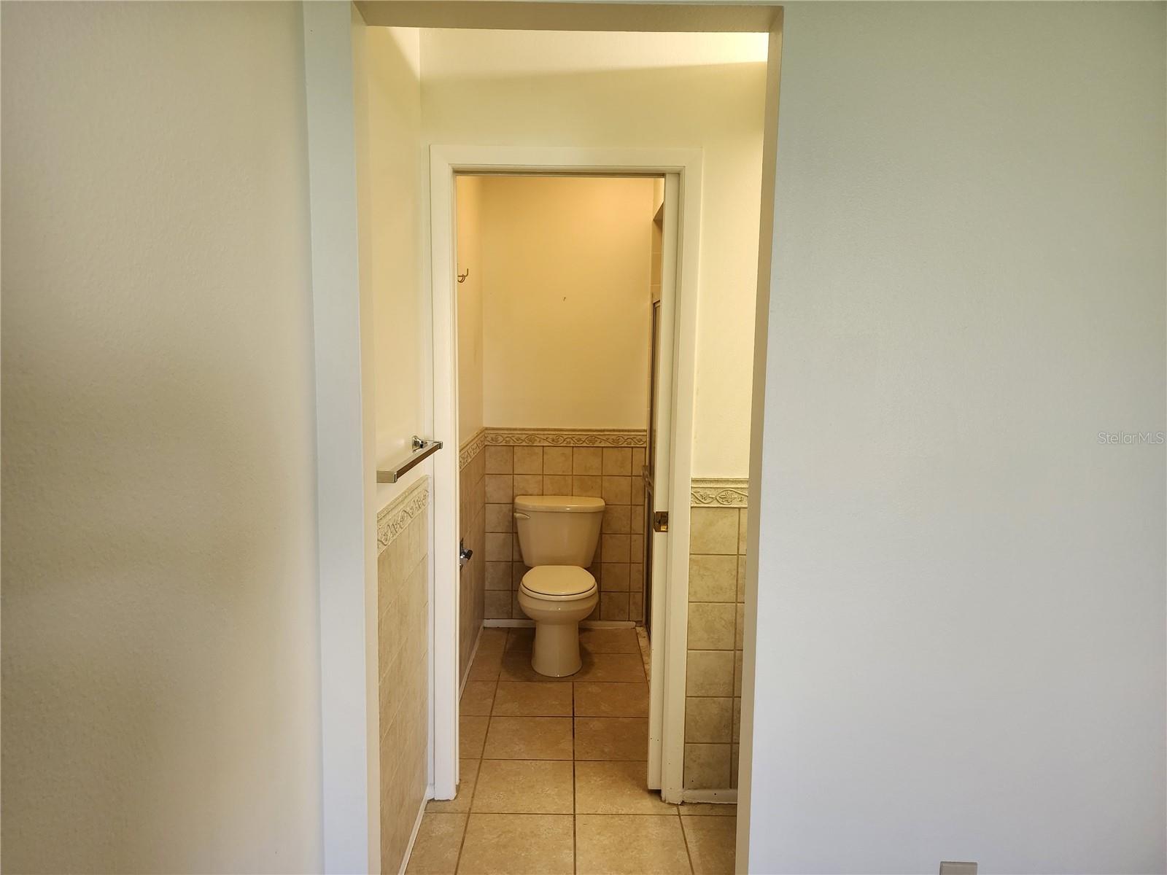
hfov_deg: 73.9
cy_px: 438
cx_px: 584
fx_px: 775
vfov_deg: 58.9
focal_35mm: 23
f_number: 1.8
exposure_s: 1/120
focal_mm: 6.4
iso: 250
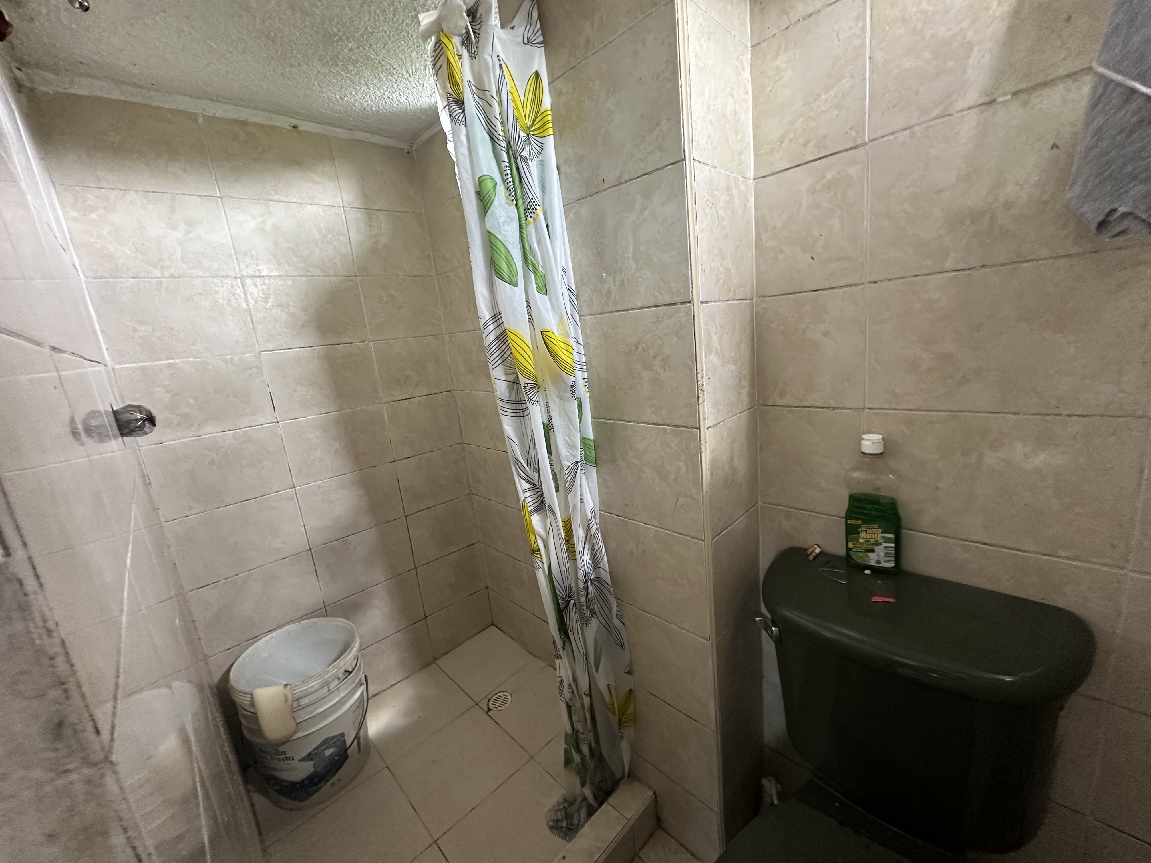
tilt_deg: -12.8
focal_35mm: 14
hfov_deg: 102.1
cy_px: 432
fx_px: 466
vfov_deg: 85.7
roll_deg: +6.6
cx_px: 576
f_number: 2.2
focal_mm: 2.22
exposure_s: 1/60
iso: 500
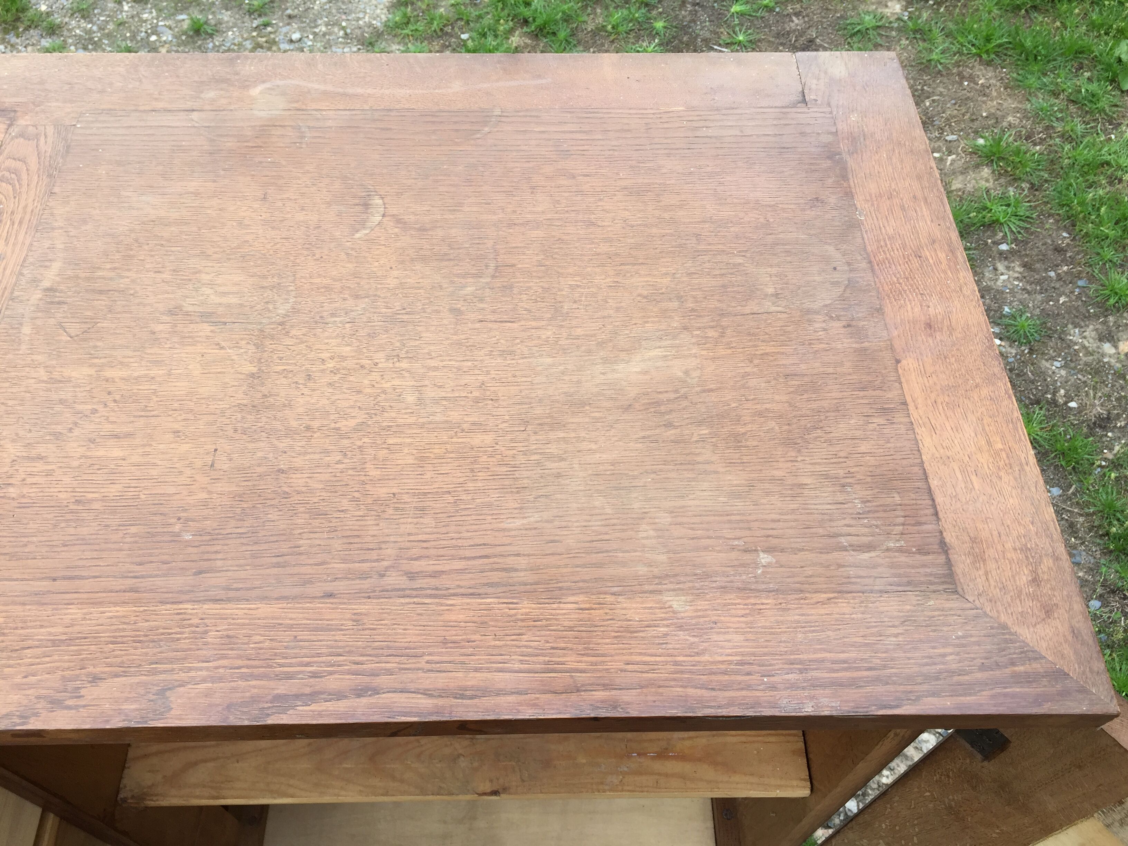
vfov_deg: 48.2
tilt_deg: -57.7
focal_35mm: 29
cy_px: 423
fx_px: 945
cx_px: 564
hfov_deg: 61.7
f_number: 2.2
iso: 32
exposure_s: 1/208
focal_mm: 4.15
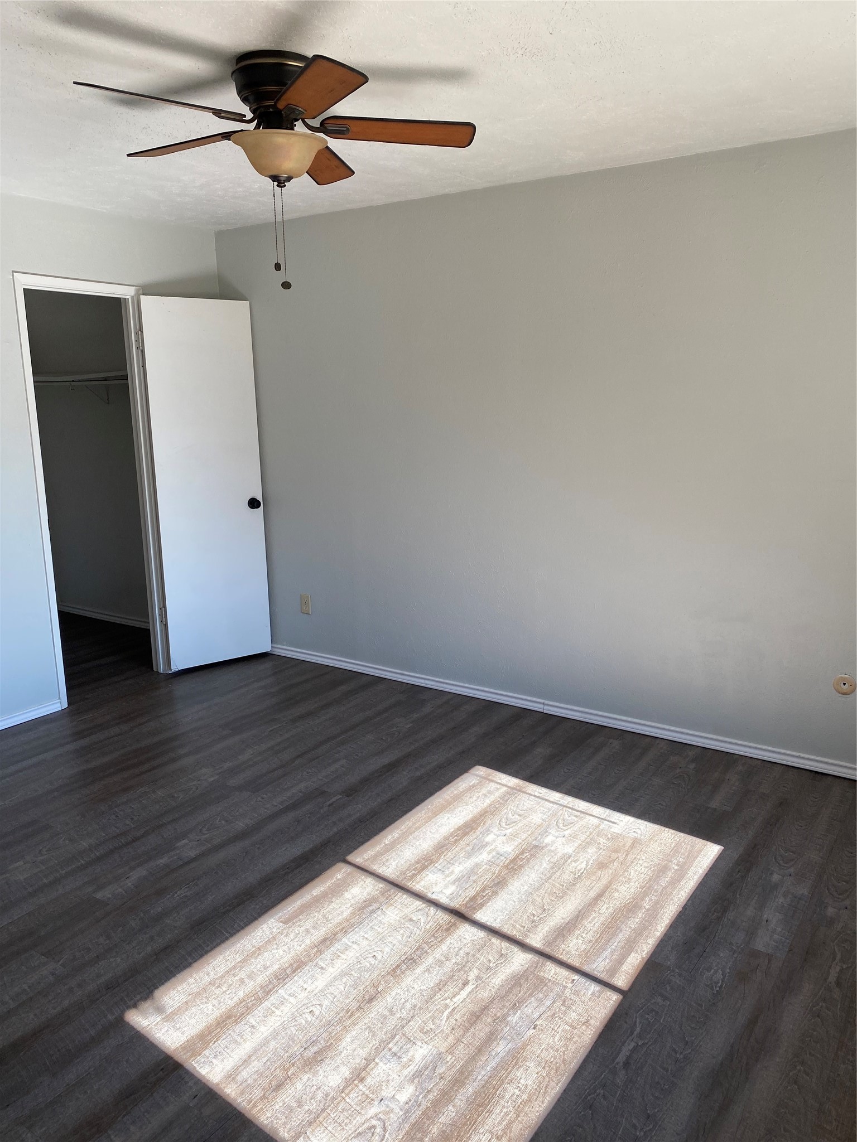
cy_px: 571
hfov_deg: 53.1
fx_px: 858
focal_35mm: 26
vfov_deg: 67.3
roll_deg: +1.7
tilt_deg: -10.8
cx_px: 428
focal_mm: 4.25
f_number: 1.8
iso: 32
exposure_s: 1/258
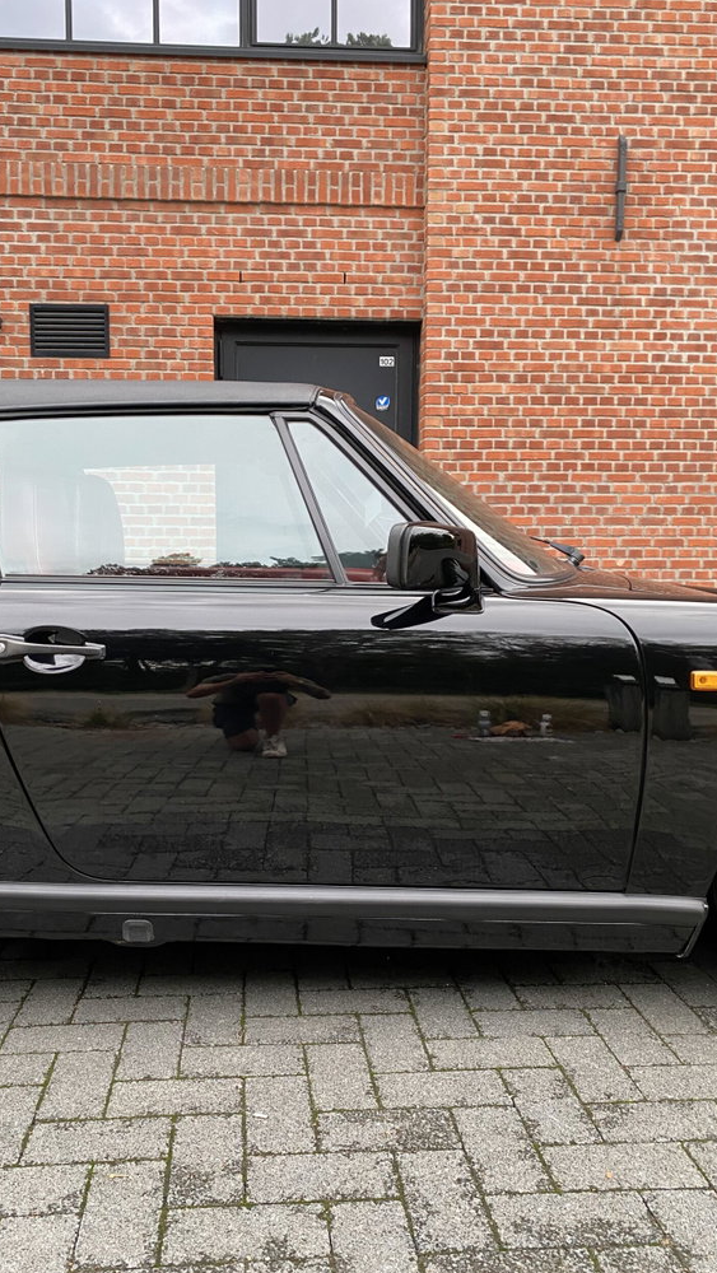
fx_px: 980
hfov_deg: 40.1
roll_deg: -1.4
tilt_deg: -4.2
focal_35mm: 29
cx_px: 298
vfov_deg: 66.1
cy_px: 628
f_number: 1.8
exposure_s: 1/92
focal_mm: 4.25
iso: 125
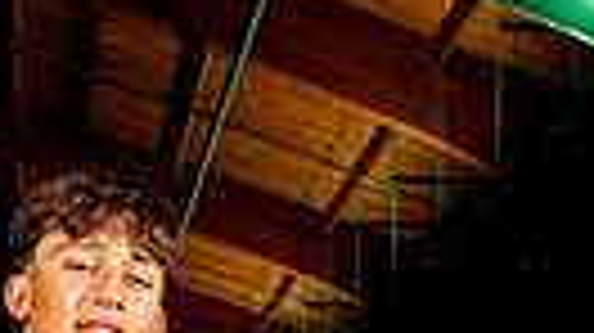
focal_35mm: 86
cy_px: 886
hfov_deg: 24.3
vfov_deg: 11.0
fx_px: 1353
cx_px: 108
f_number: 7.1
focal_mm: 24
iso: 400
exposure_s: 1/125
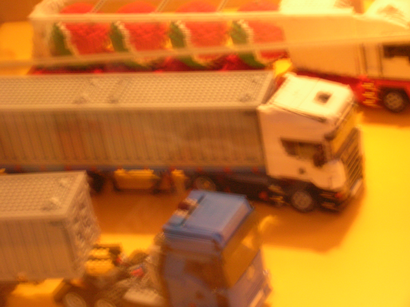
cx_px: 205
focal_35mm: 102
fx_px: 1208
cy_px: 154
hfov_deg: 19.3
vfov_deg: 14.5
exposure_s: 1/3.3
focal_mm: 17.1
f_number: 4.9
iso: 200
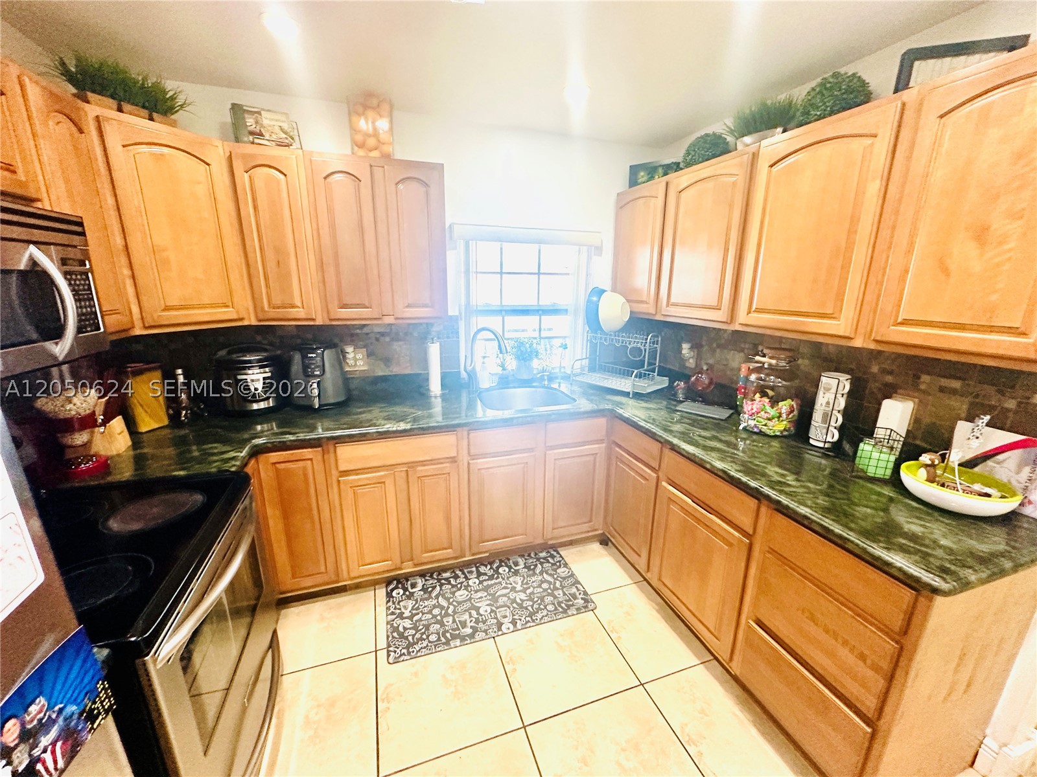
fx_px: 419
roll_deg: -0.8
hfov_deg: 102.1
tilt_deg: -15.9
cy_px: 388
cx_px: 518
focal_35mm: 14
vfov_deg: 85.7
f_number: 2.2
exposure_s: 1/60
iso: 400
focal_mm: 2.22
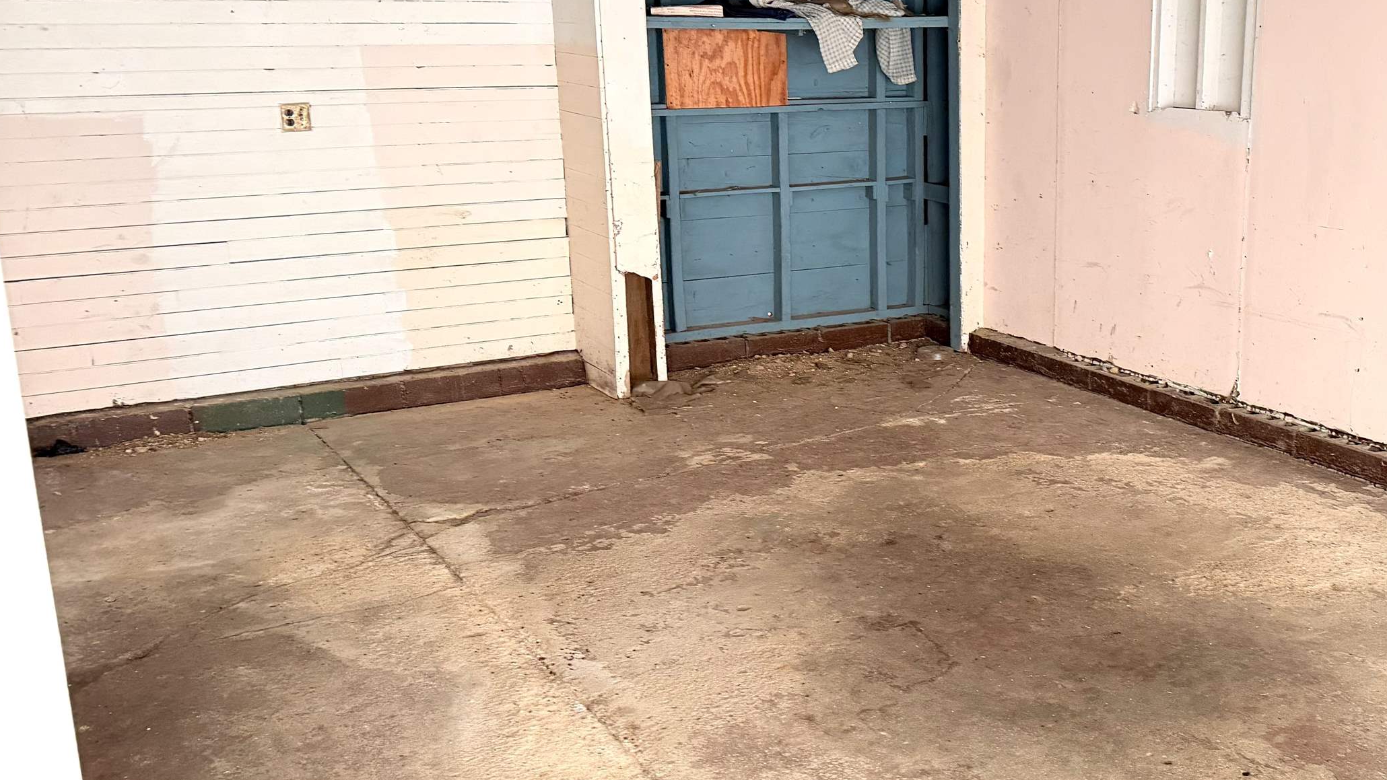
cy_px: 370
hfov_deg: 50.4
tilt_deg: -14.0
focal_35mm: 39
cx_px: 962
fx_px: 1434
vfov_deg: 30.4
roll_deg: +0.3
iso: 500
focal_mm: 6.76
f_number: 1.78
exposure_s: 1/60
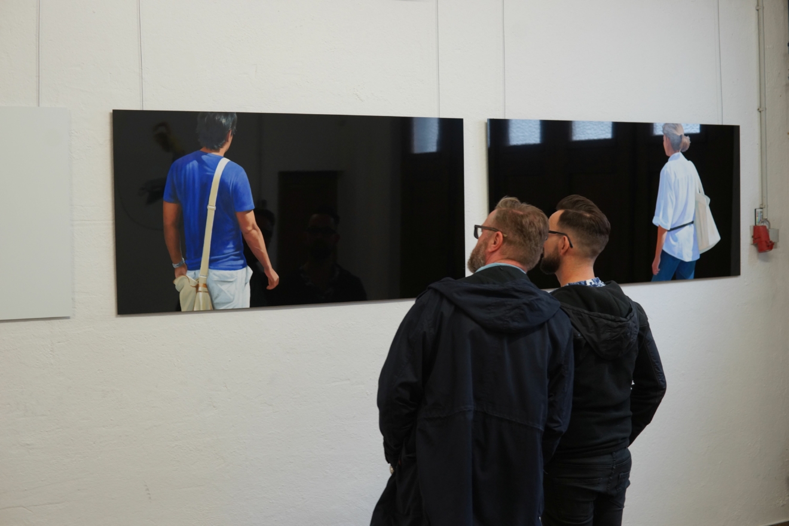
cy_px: 263
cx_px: 394
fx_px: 1096
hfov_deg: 39.6
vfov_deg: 27.0
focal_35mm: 50
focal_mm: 50
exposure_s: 1/30
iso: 800
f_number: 4
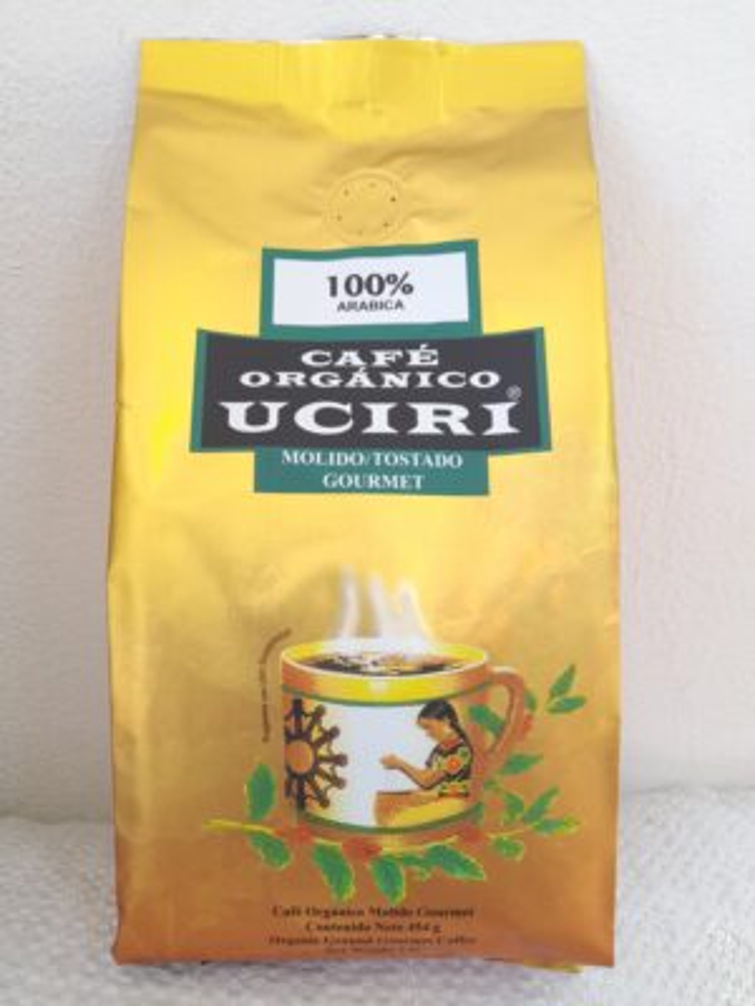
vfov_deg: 69.4
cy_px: 503
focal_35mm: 25
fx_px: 727
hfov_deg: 54.9
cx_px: 378
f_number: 2
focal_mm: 4.6
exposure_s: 1/60
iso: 32
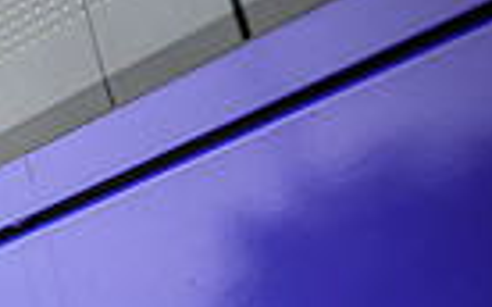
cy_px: 416
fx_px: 1380
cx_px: -453
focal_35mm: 103
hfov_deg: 16.2
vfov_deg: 12.2
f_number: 4
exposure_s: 1/800
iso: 1250
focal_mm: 24
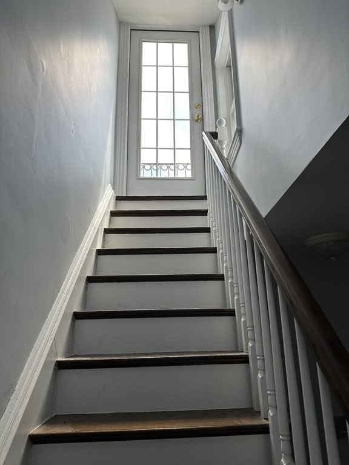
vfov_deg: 71.6
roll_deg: +1.4
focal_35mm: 24
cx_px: 174
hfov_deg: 56.8
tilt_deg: +16.6
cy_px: 232
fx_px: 323
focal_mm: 6.86
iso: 80
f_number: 1.78
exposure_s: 1/424
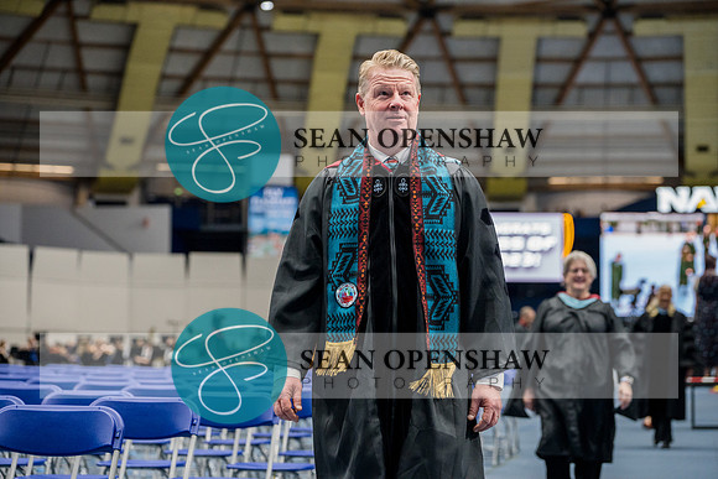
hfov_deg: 23.9
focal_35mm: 85
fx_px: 1696
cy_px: 240
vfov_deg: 16.1
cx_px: 359
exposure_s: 1/500
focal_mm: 85
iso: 5000
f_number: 3.5
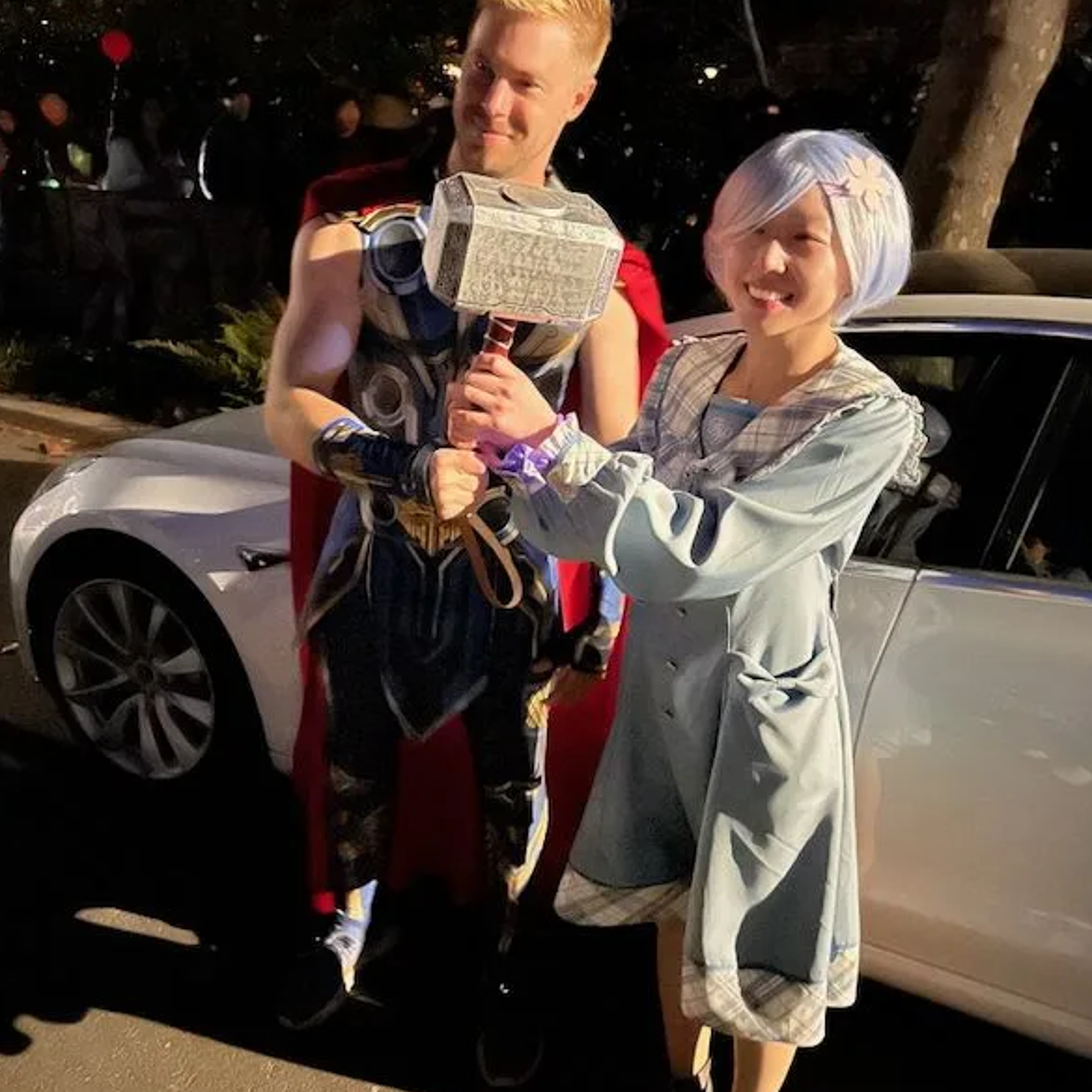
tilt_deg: -20.6
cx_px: 551
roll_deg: -1.3
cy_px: 489
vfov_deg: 55.5
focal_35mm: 29
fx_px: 1035
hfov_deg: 55.6
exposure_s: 1/5
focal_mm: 6.86
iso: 4000
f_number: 1.78
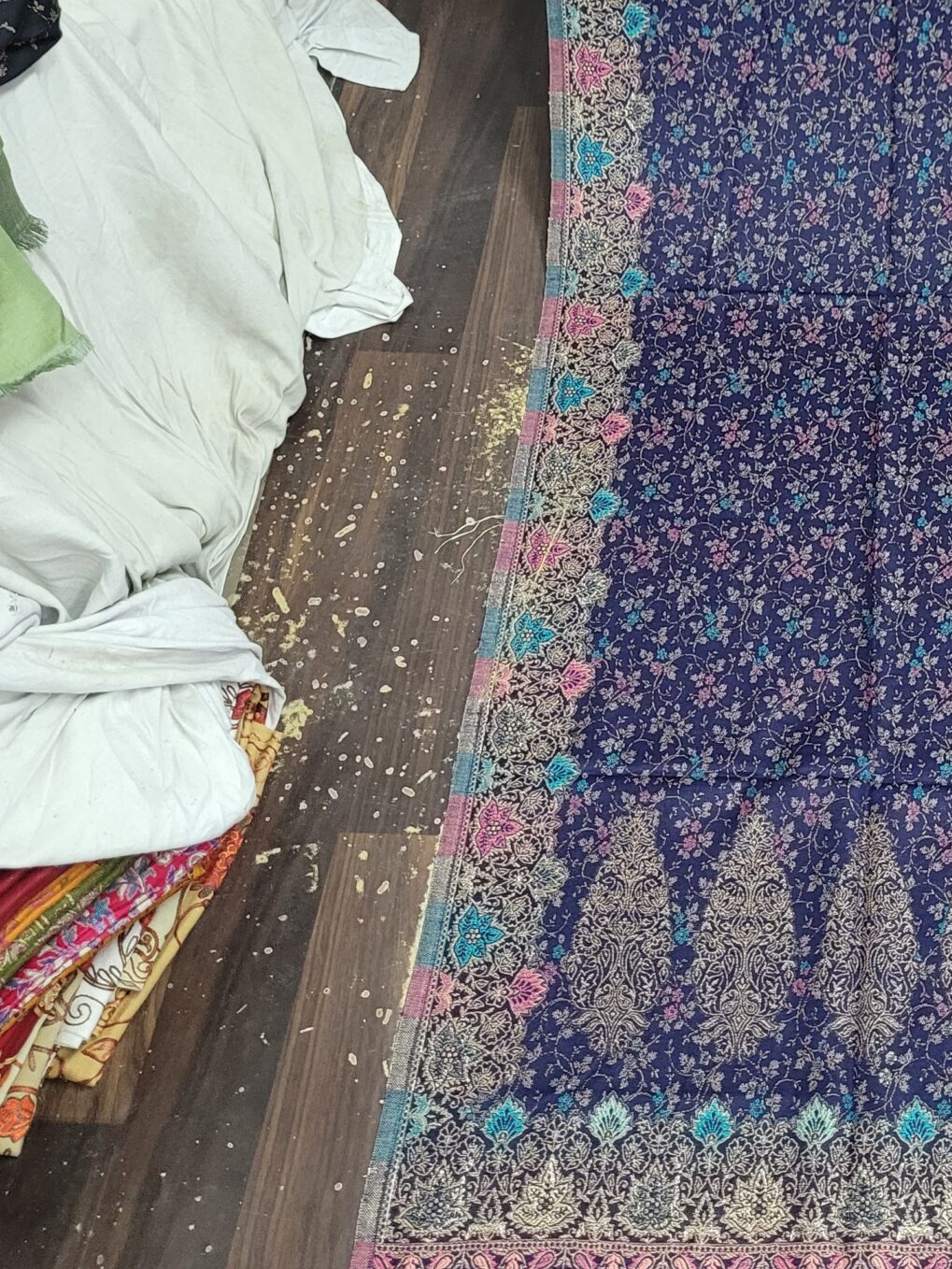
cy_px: 373
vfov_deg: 38.2
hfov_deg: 28.4
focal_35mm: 49
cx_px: 874
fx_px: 1796
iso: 500
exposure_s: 1/25
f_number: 1.8
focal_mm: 5.4
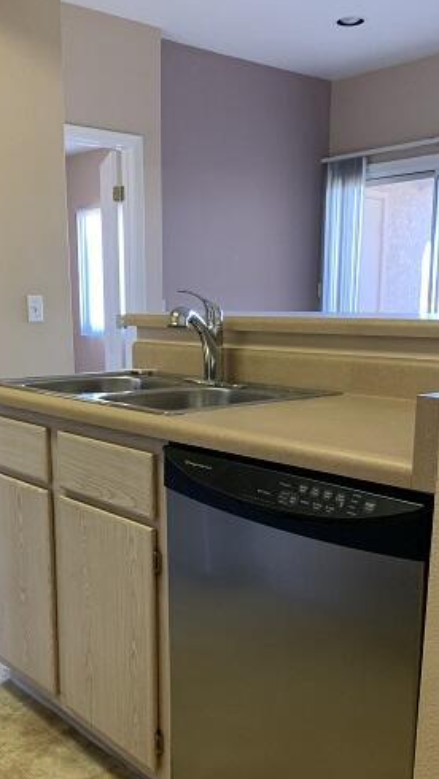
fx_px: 765
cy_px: 475
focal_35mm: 37
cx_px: 188
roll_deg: -1.3
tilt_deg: -11.2
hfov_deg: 32.0
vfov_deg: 53.5
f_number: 1.8
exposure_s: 1/60
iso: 250
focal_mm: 4.25
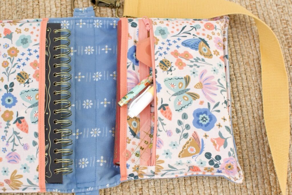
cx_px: 146
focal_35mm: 52
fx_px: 426
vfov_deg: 25.7
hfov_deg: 37.9
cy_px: 98
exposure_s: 1/3200
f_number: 5
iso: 2000
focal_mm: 35
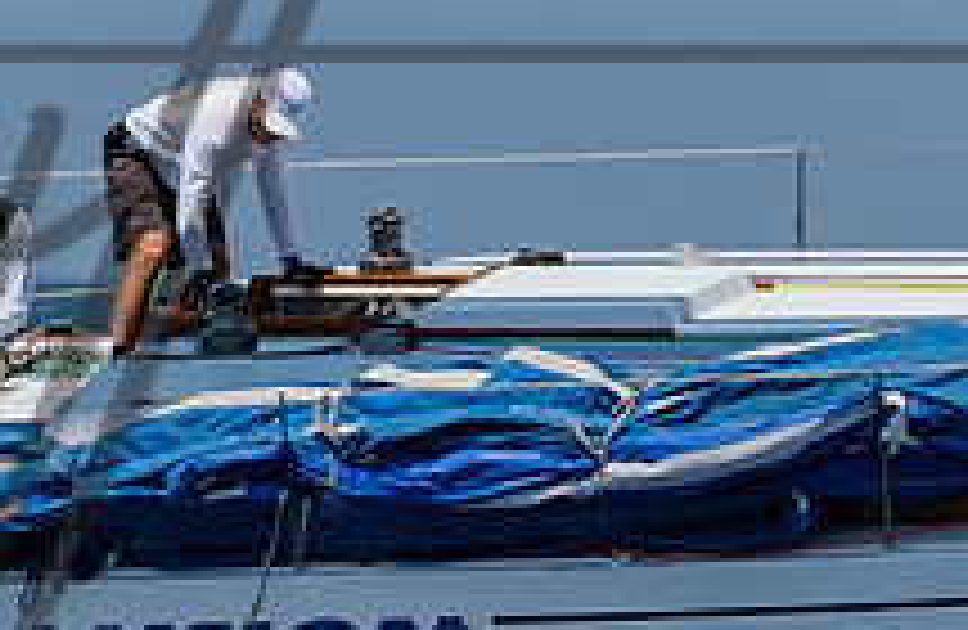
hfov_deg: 0.9
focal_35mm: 2315
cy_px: -372
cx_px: 890
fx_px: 61801
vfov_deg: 0.6
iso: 320
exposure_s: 1/1600
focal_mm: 310
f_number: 5.6
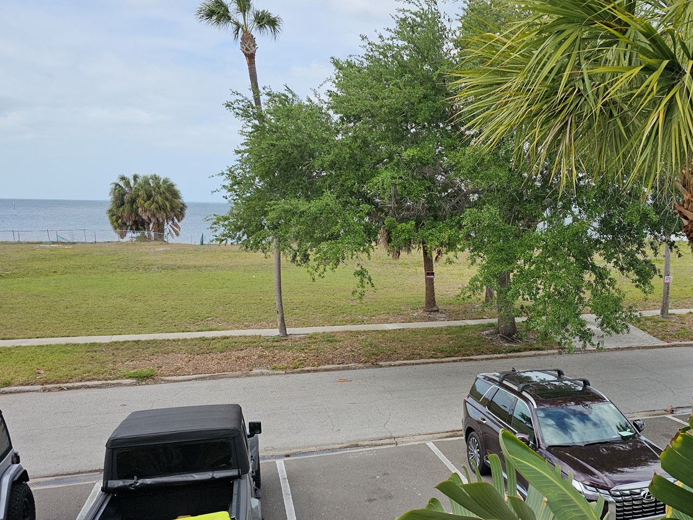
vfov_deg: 42.4
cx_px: 471
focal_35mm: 33
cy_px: 343
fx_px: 661
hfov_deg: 54.1
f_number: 1.7
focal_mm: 6.3
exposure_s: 1/703
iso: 10
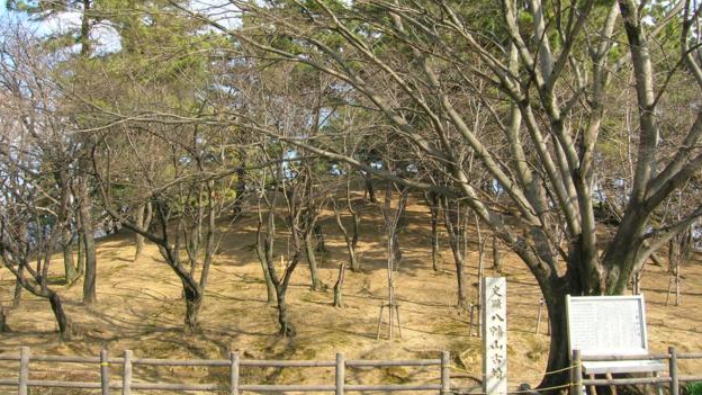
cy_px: 161
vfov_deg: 31.1
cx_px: 354
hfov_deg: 52.8
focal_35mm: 38
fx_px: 707
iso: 50
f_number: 4.9
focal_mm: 5.7
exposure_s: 1/121
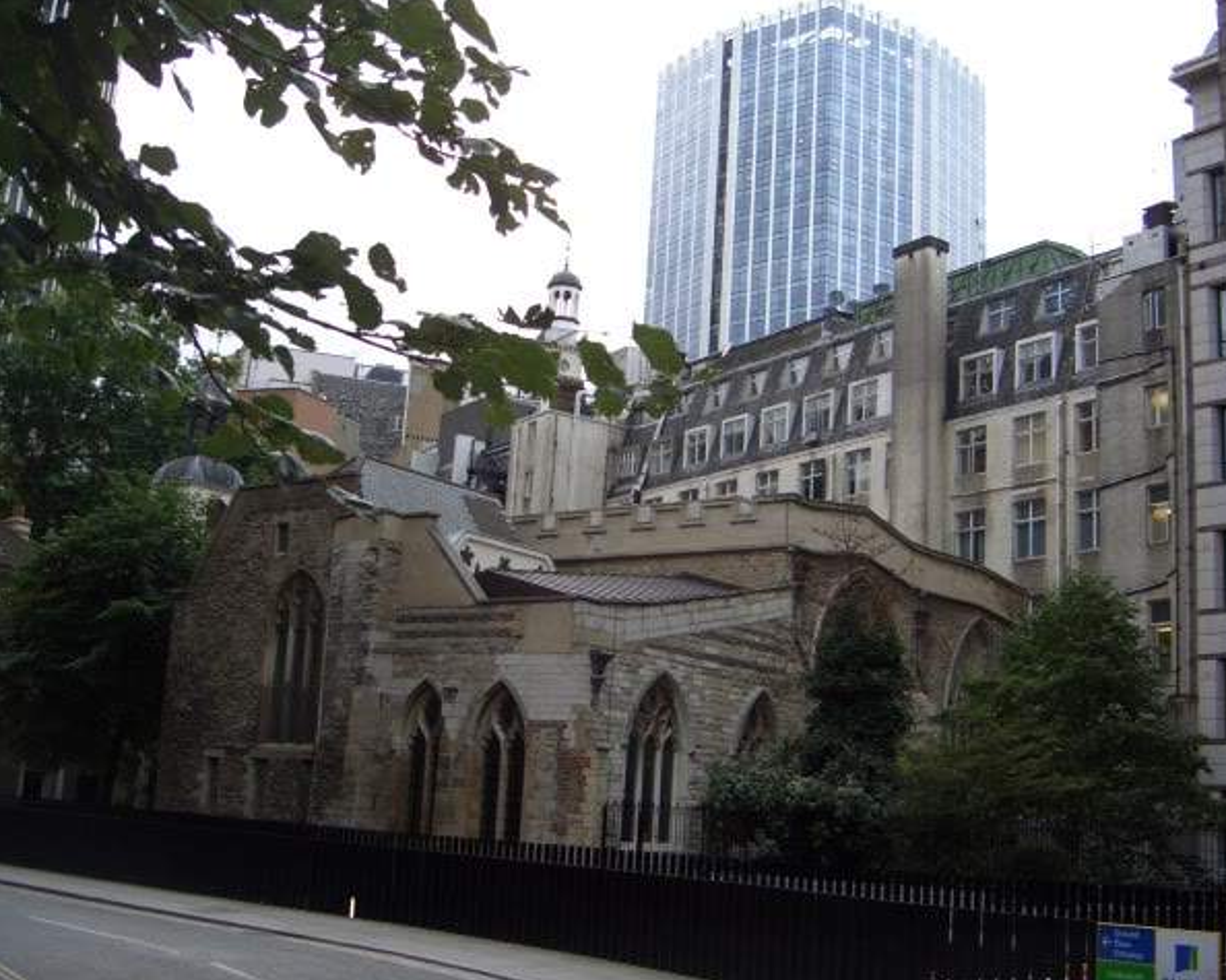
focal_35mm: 41
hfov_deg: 44.8
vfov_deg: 36.5
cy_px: 489
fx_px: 1487
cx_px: 623
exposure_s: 1/80
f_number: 2.8
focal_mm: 8
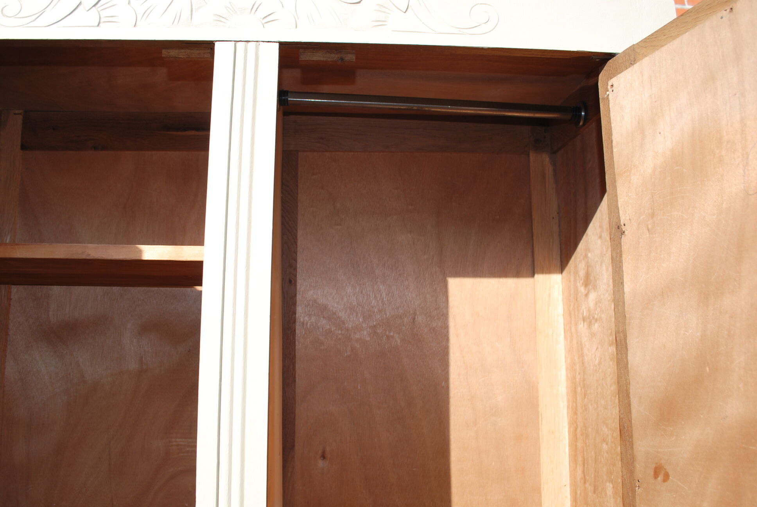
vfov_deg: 48.0
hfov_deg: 67.3
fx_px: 568
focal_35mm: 27
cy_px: 254
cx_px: 378
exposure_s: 1/200
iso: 100
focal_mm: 18
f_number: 5.6
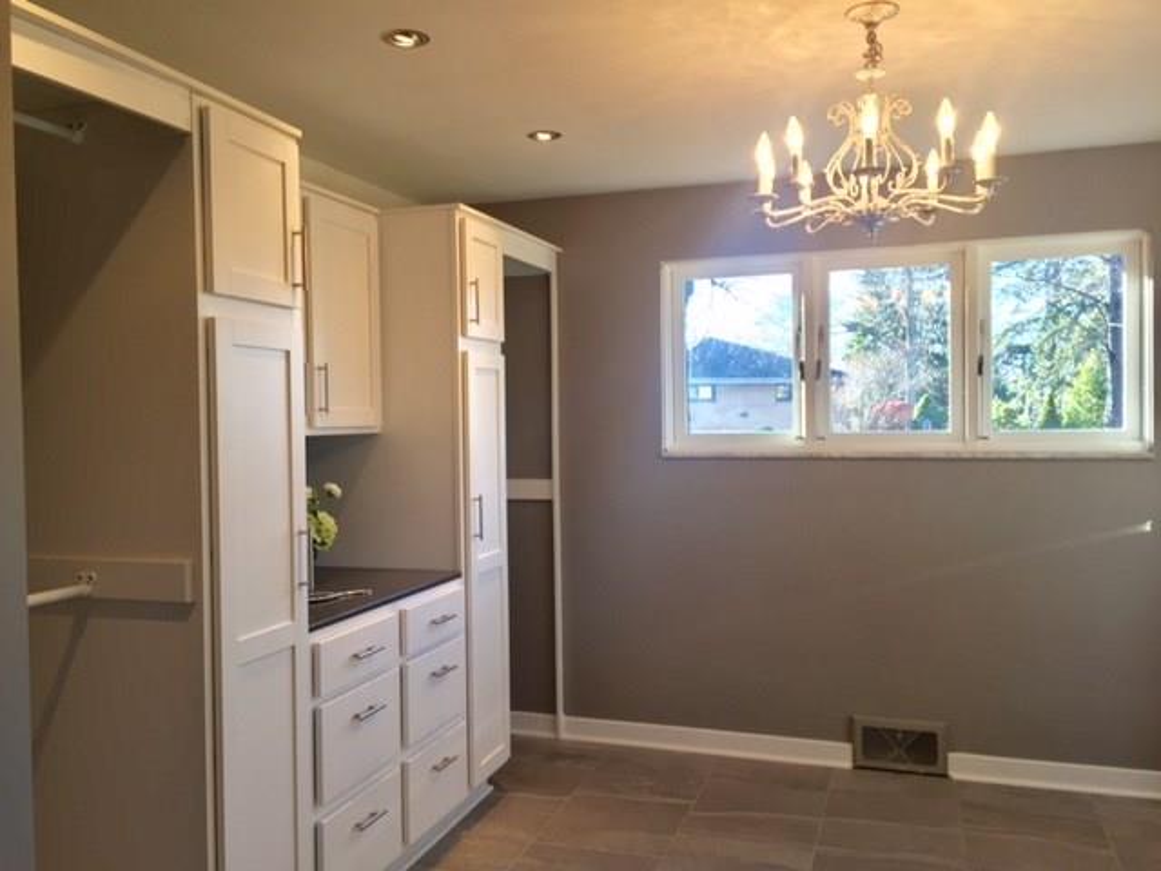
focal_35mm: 29
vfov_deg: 48.2
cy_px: 436
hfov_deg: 61.7
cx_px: 580
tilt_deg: -2.4
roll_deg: +0.0
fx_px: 973
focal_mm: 4.15
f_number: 2.2
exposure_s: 1/60
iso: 40
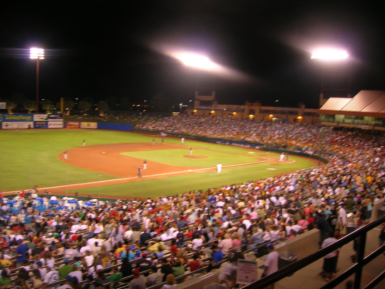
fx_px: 378
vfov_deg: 41.8
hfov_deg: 54.0
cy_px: 144
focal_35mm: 34
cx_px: 192
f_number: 2.9
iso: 50
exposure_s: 1/10.8
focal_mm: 5.7
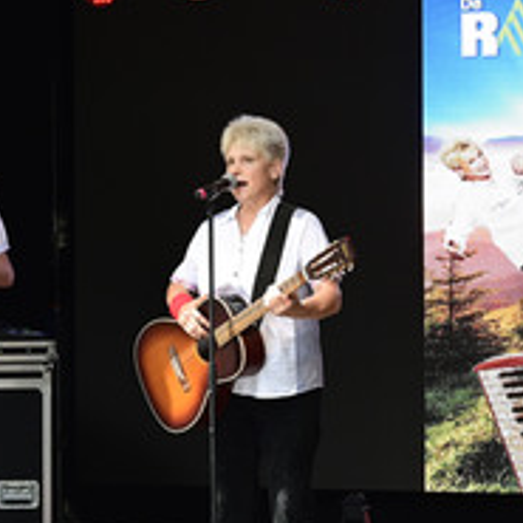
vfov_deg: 8.6
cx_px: 256
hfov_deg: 8.6
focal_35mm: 203
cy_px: 325
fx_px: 3470
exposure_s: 1/160
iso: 1250
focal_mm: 98
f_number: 9
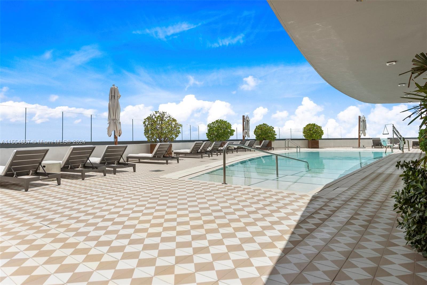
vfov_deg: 57.2
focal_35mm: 22
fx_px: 261
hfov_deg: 78.6
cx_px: 214
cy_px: 142
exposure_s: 1/5000
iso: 400
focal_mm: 22
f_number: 6.3
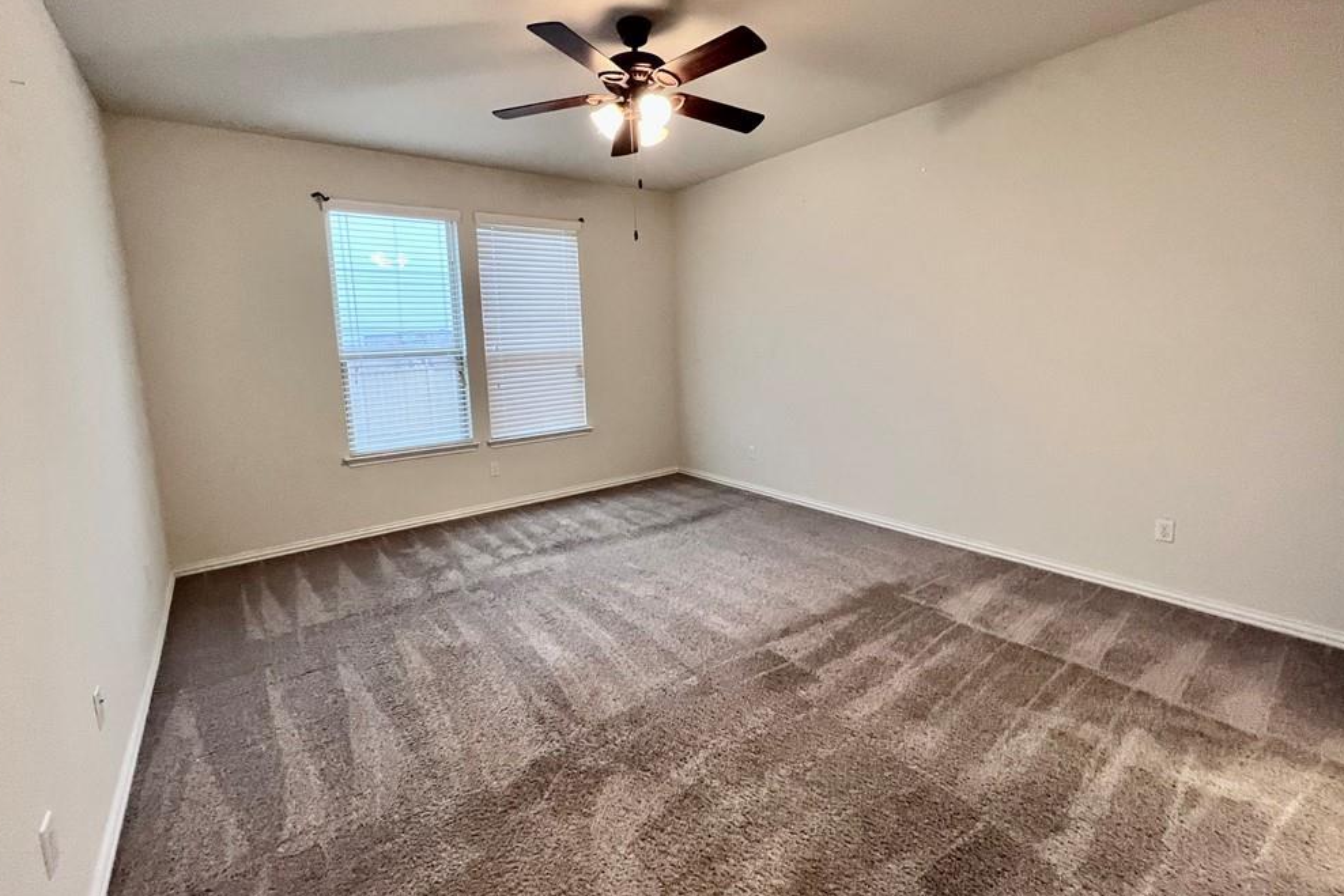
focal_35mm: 14
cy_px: 424
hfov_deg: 104.2
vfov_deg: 81.2
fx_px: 523
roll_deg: -0.1
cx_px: 675
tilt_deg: -9.1
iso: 250
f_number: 1.8
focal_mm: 1.57
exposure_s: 1/60
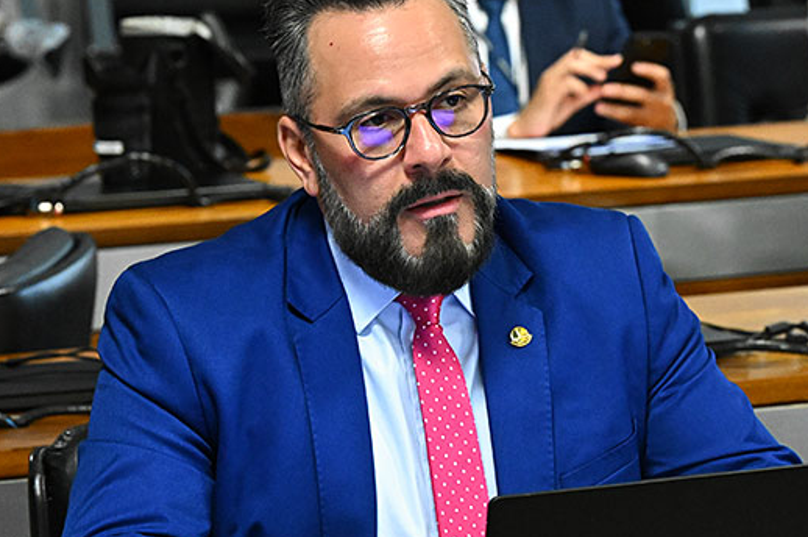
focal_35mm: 209
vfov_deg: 6.6
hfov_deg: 9.8
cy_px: 304
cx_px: 538
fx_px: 4685
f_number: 5
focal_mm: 84
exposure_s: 1/125
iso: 5000
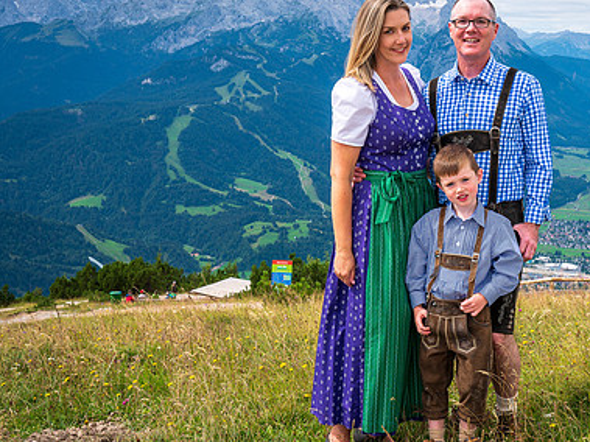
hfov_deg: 37.3
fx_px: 852
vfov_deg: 29.1
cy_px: 226
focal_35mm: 50
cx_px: 439
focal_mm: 34
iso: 100
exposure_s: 1/320
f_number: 9
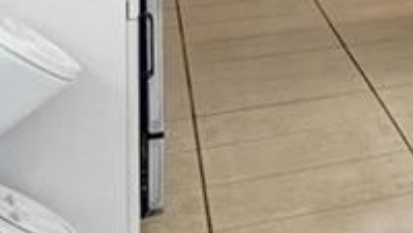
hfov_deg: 9.3
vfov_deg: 9.5
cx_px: 1483
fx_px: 1283
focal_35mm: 117
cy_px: -288
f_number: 4
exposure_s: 1/400
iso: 1250
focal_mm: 14
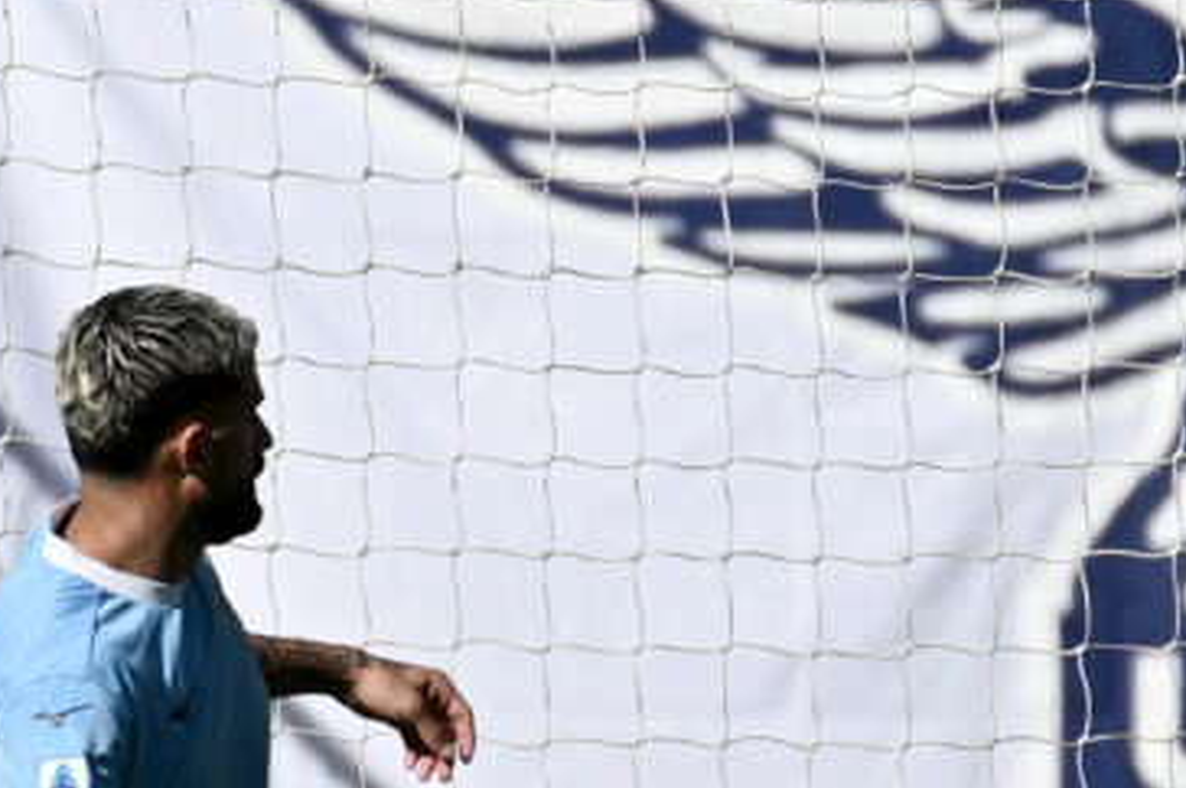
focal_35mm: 1690
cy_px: 860
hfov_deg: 1.2
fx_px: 55625
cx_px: 420
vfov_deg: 0.8
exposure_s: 1/1000
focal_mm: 400
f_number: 4
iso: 64
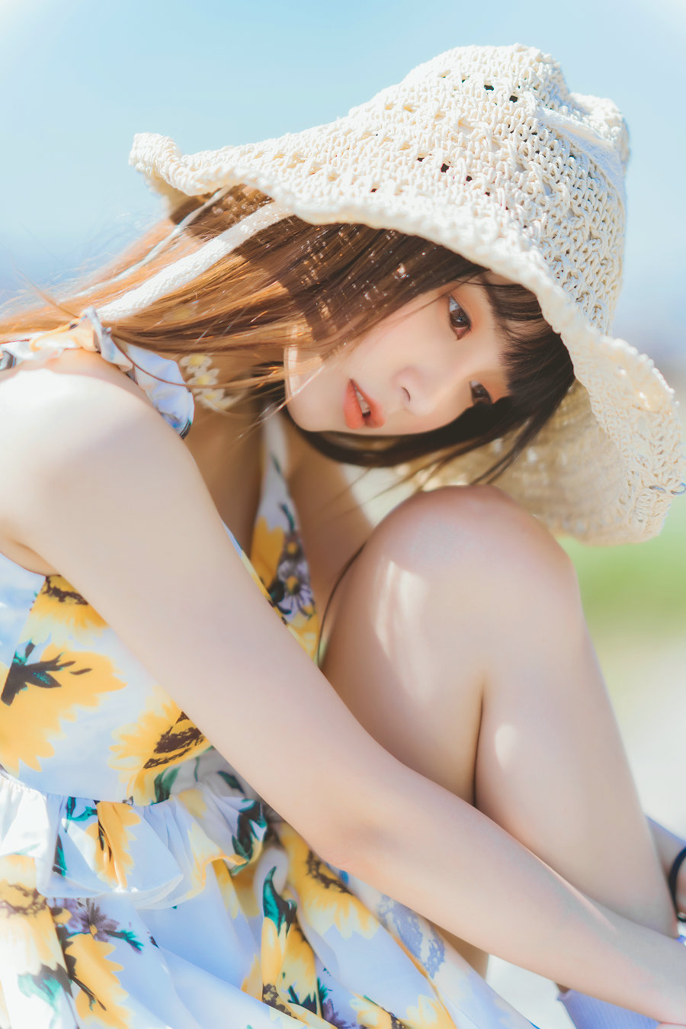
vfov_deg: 23.9
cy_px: 514
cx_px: 343
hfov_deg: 16.1
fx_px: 2428
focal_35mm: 85
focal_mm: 85
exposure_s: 1/1250
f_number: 1.4
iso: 50
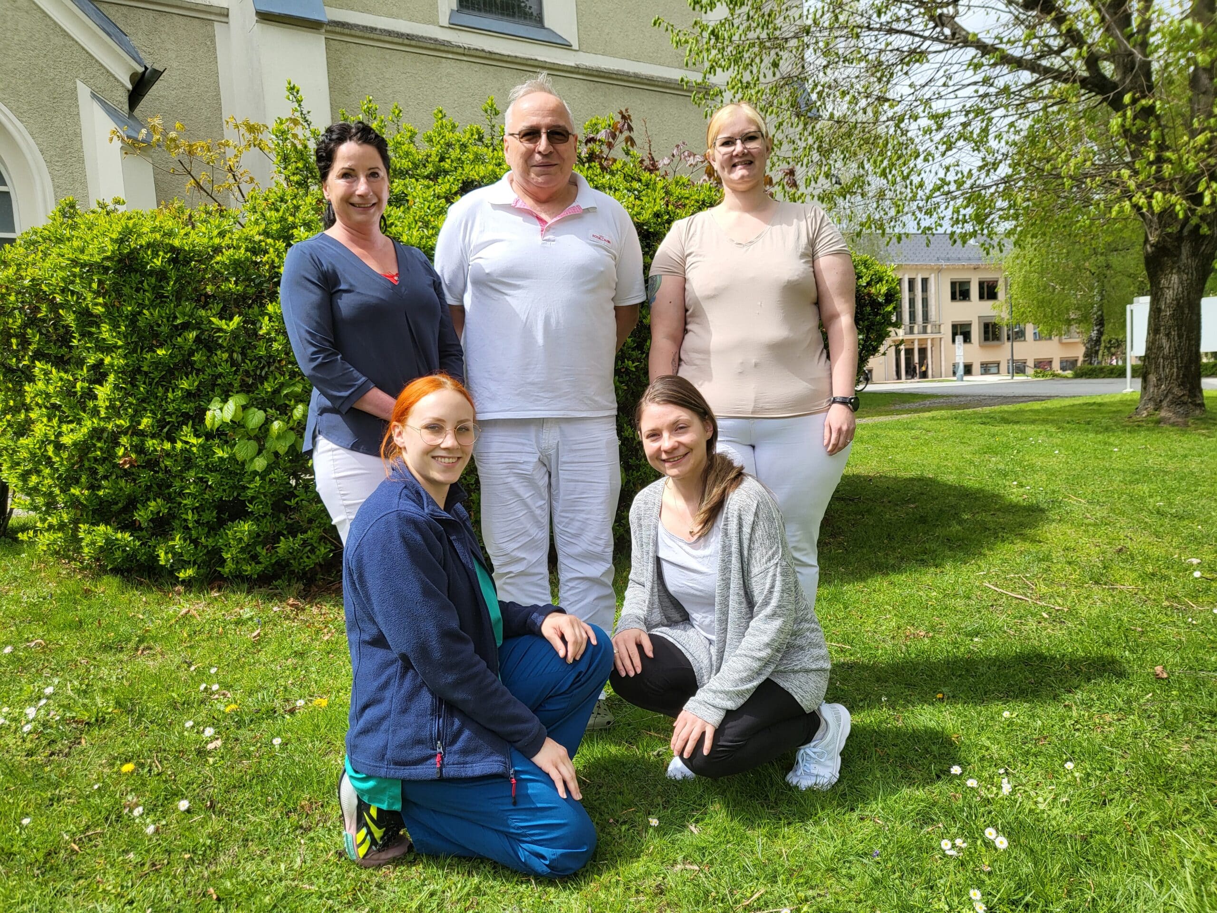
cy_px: 456
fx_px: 914
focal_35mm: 26
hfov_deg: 67.3
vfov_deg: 53.1
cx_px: 608
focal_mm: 4.25
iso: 50
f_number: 1.8
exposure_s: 1/2157
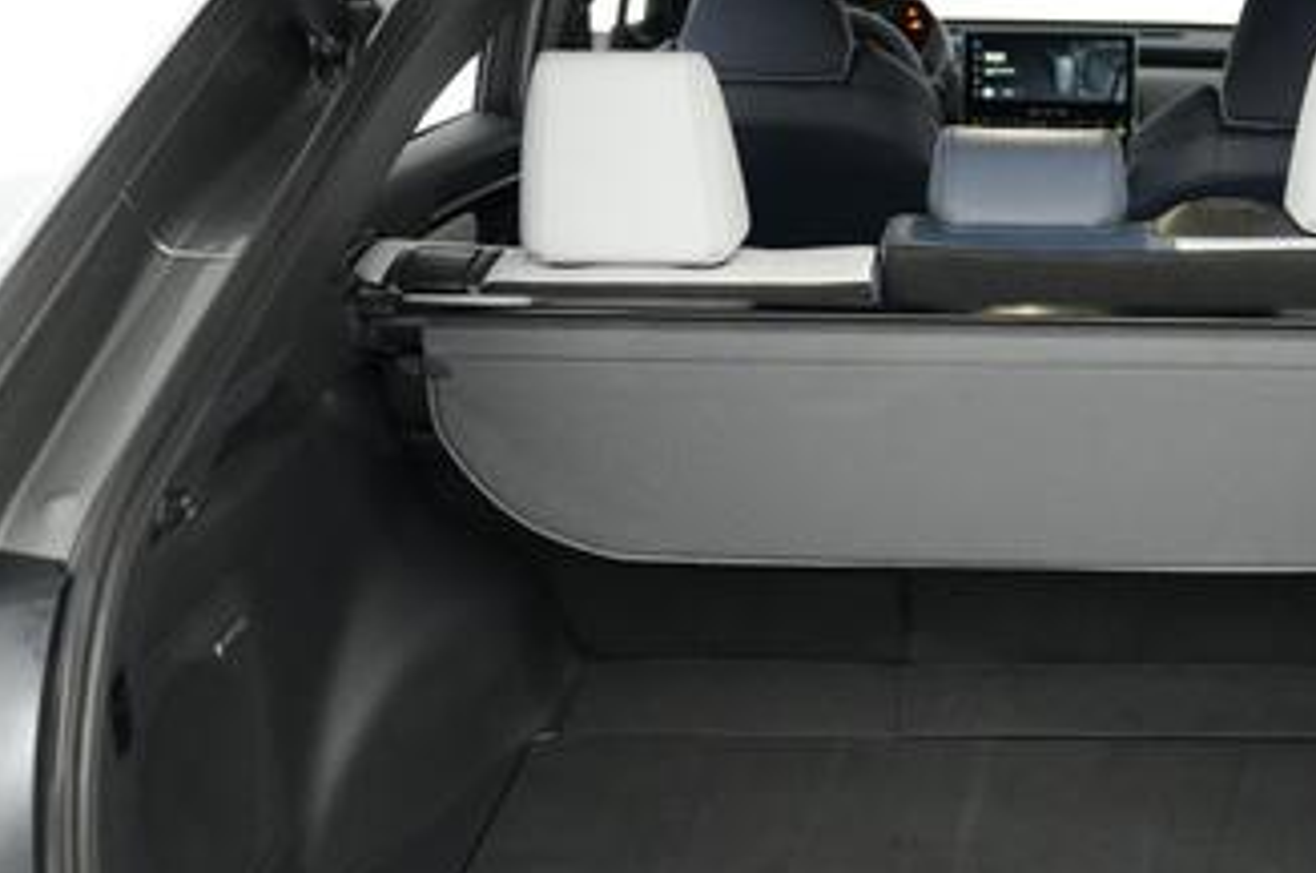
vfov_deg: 26.8
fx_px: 1789
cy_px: 716
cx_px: 1046
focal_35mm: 49
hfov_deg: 38.9
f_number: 2.8
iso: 8000
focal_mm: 25
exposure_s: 1/160
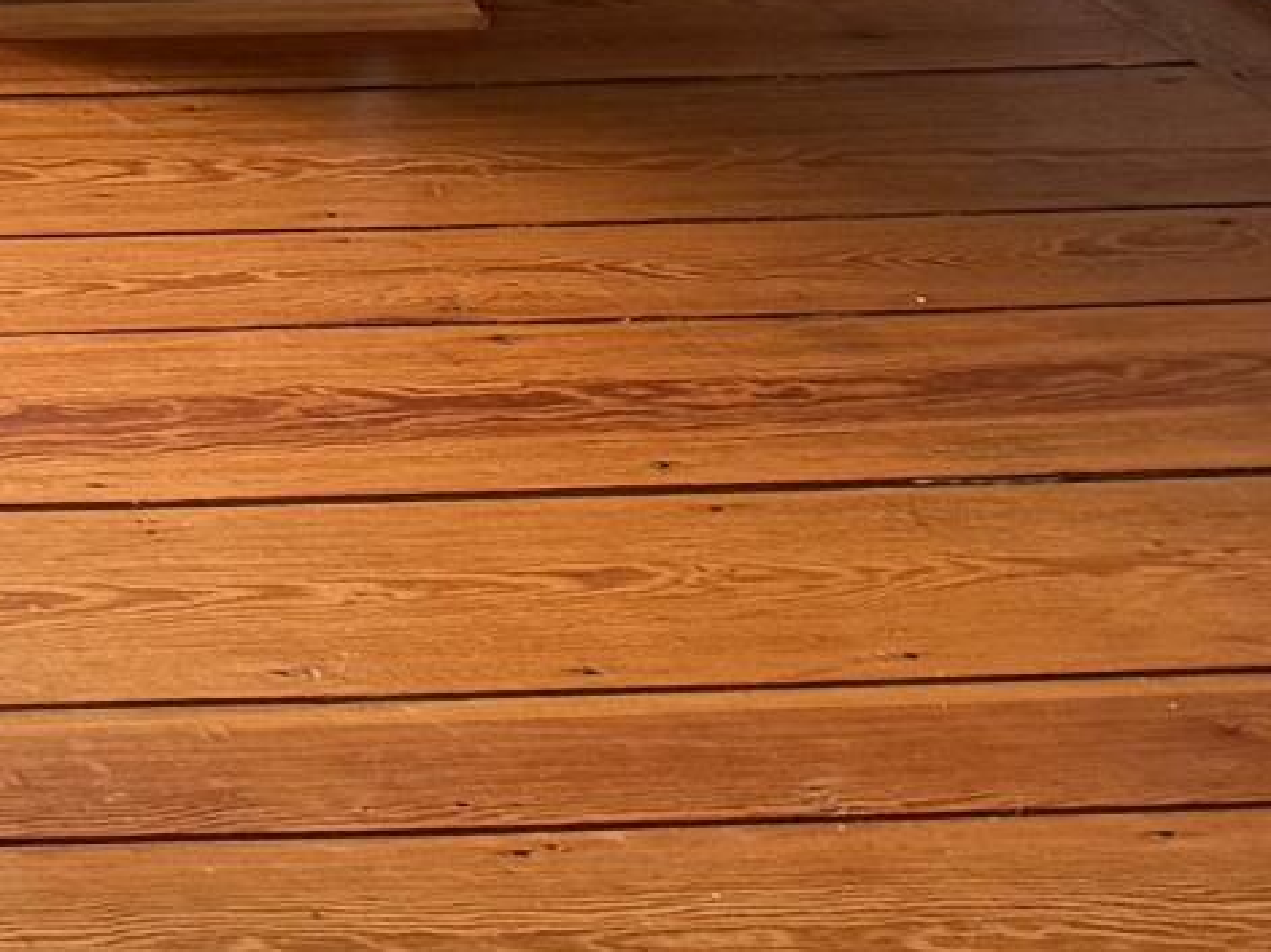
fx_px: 5616
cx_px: -2709
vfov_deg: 8.7
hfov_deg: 9.6
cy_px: -1402
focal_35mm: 153
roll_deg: +0.2
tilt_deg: -6.8
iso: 160
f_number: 1.78
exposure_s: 1/237
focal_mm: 6.76
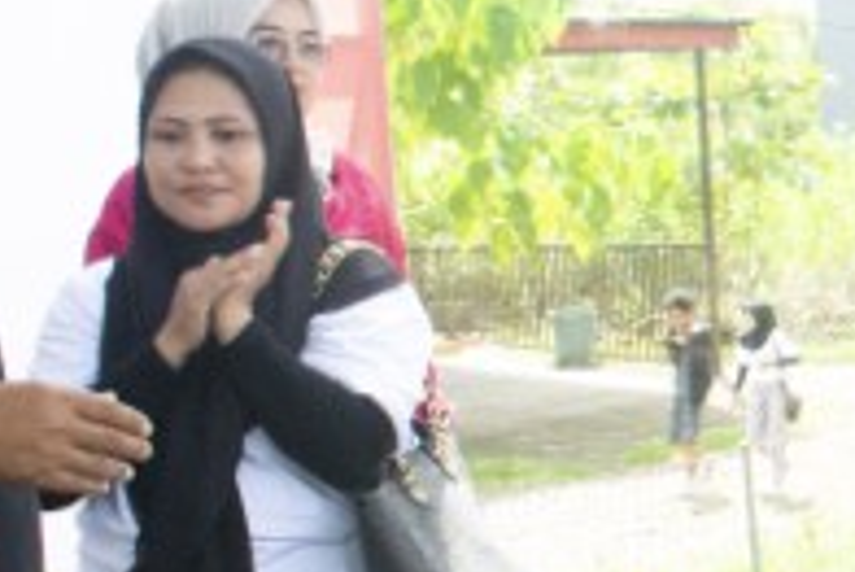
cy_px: 341
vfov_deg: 13.8
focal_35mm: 99
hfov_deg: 17.2
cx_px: 1496
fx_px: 2353
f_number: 9
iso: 4000
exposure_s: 1/1250
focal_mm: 18
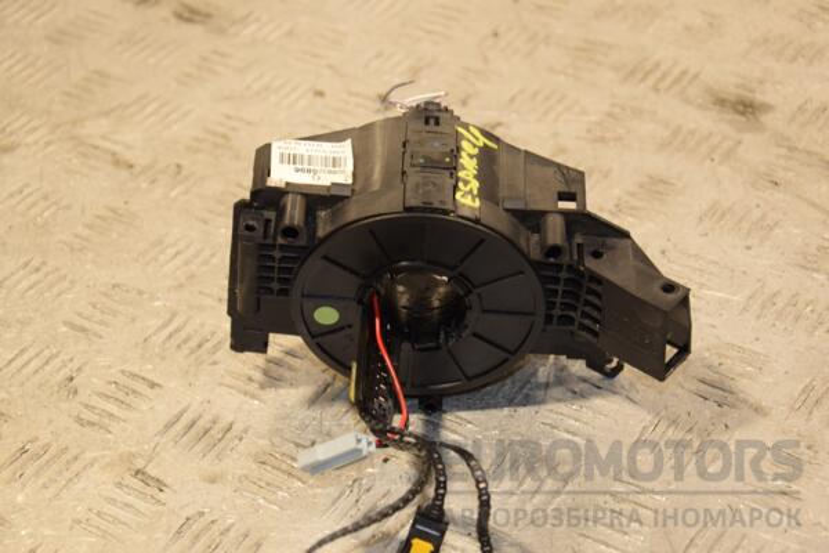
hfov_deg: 26.0
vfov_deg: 17.5
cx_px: 414
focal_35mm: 78
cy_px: 276
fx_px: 1796
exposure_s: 1/125
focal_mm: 52
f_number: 5
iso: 800
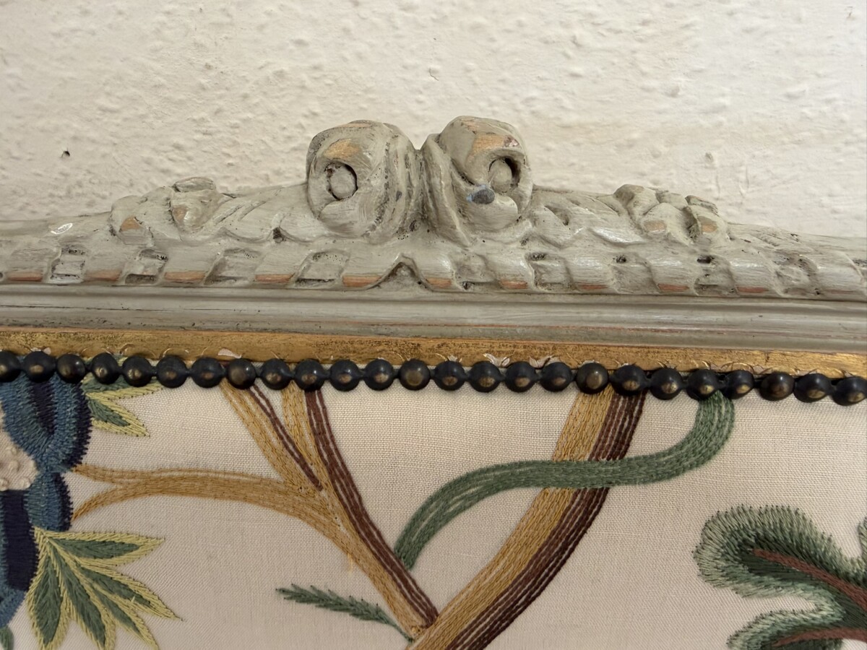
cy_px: 325
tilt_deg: -35.6
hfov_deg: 71.6
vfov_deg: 56.8
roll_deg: -0.7
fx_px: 601
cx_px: 434
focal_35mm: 24
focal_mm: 2.22
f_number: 2.2
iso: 200
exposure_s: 1/50
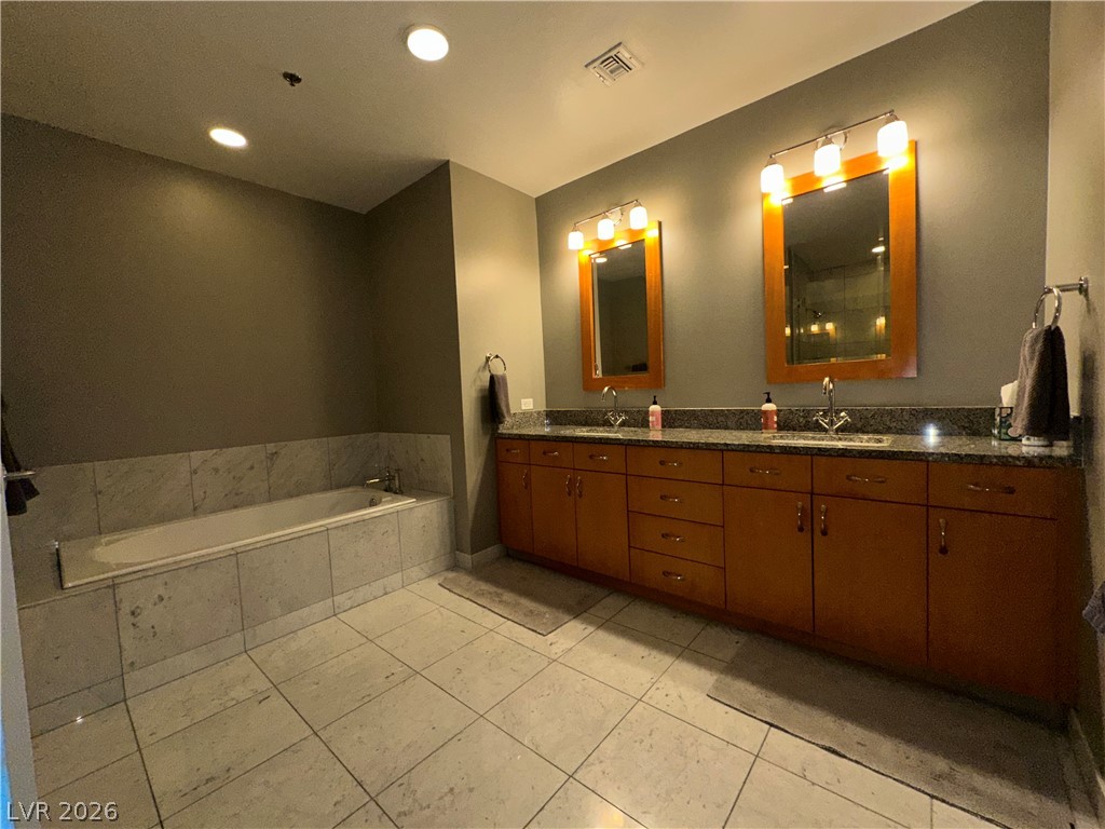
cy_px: 414
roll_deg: +2.2
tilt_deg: -3.0
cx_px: 552
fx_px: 447
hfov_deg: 102.1
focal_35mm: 14
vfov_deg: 85.7
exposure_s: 1/104
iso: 80
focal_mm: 2.22
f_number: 2.2
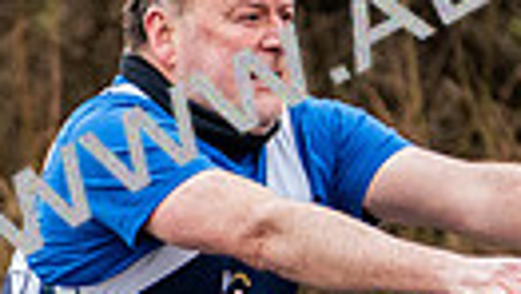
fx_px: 22638
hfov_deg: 1.3
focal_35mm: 1637
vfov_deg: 0.7
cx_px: -318
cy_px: 324
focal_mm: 353
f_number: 6.3
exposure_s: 1/2000
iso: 2500
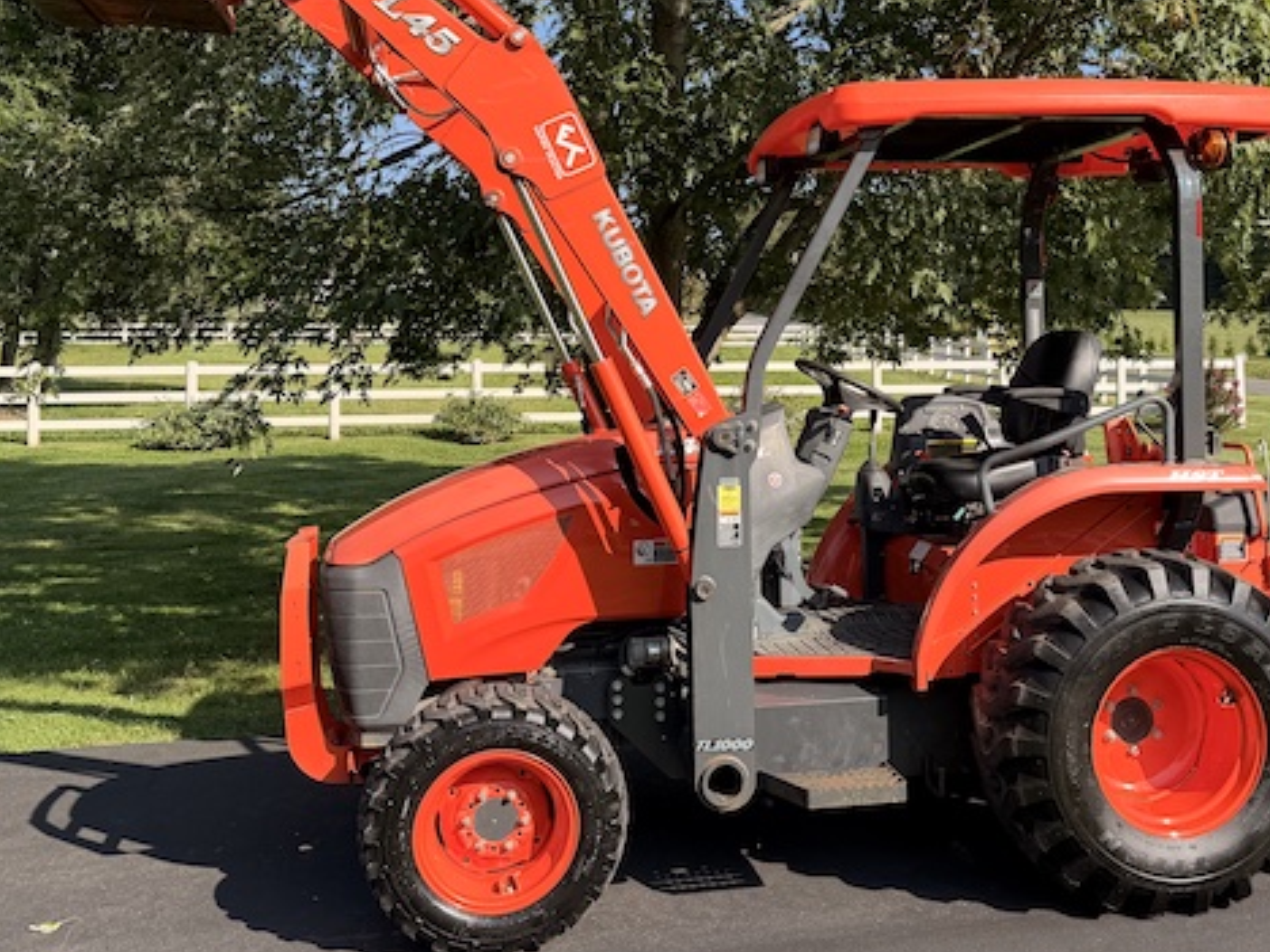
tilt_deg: +1.4
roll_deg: +0.5
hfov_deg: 45.5
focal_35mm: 41
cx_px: 779
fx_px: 1504
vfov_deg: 34.9
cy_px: 331
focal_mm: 6.76
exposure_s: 1/2053
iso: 80
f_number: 1.78
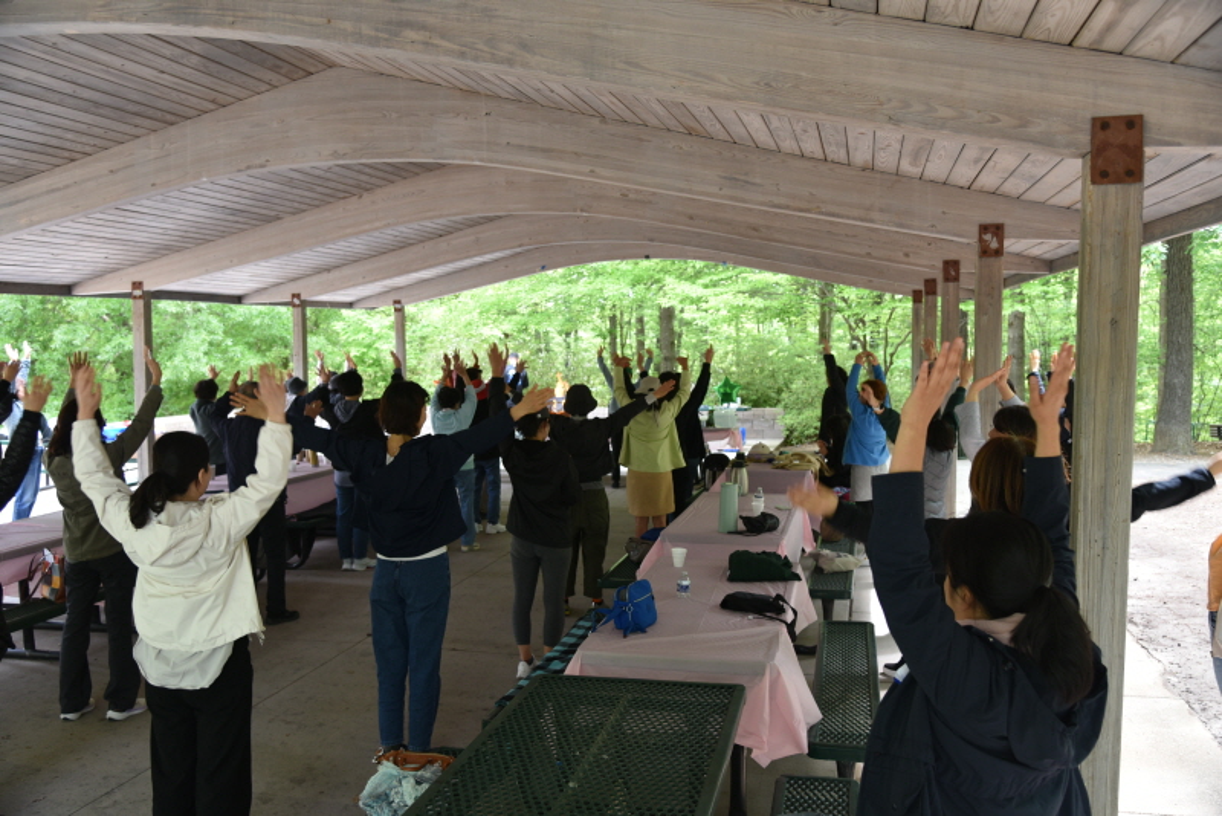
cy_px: 408
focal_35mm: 31
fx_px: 1053
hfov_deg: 60.3
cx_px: 611
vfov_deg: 42.4
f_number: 4.5
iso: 400
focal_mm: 31
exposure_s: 1/80
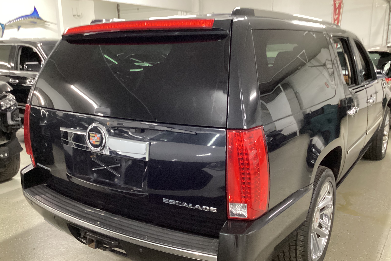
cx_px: 192
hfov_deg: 57.2
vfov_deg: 39.9
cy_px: 142
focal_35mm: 33
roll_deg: +1.3
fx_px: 358
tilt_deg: -15.2
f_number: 2.4
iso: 640
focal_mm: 3.3
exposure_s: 1/30
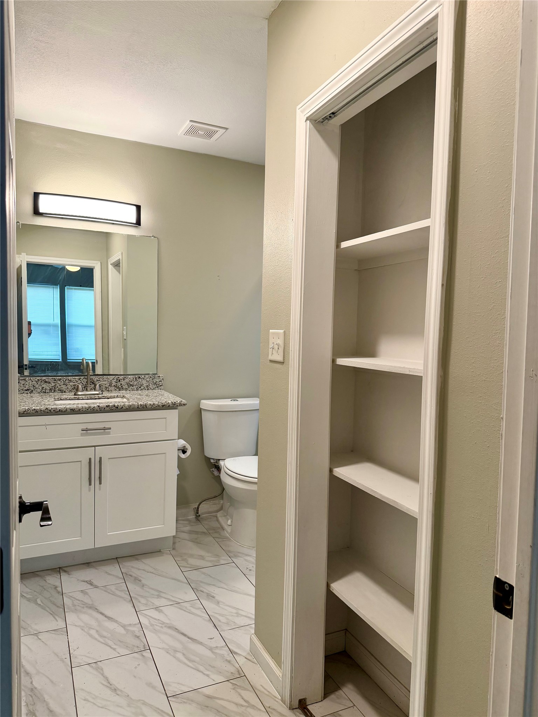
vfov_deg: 71.6
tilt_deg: -2.2
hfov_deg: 56.8
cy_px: 358
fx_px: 497
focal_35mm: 24
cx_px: 269
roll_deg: -1.0
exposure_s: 1/141
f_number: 1.78
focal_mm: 6.76
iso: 160
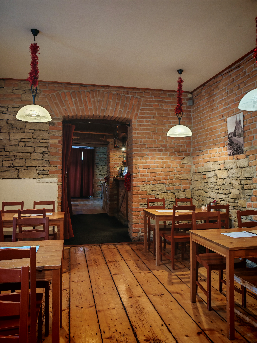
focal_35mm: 27
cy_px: 172
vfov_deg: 65.3
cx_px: 128
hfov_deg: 51.4
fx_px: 267
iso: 320
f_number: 2
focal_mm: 6.83
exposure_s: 1/50
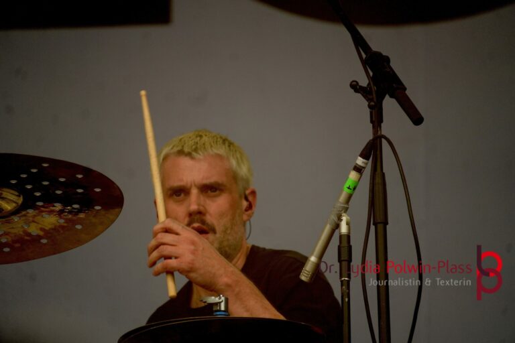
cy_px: 172
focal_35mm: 402
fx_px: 5750
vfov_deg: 3.4
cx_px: 258
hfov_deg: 5.1
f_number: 6.3
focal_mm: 268
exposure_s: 1/500
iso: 500
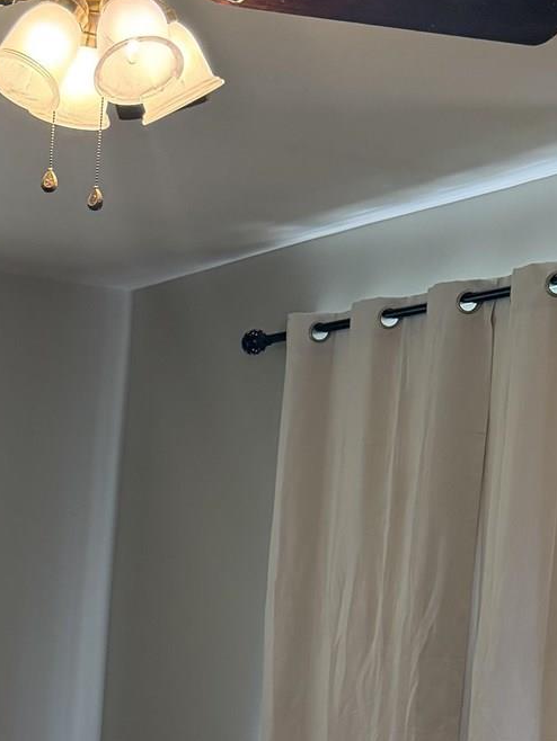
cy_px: 779
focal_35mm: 84
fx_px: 1801
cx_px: -194
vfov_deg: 22.2
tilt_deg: -3.6
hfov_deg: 16.5
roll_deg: -2.1
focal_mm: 6.76
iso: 200
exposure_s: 1/120
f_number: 1.78
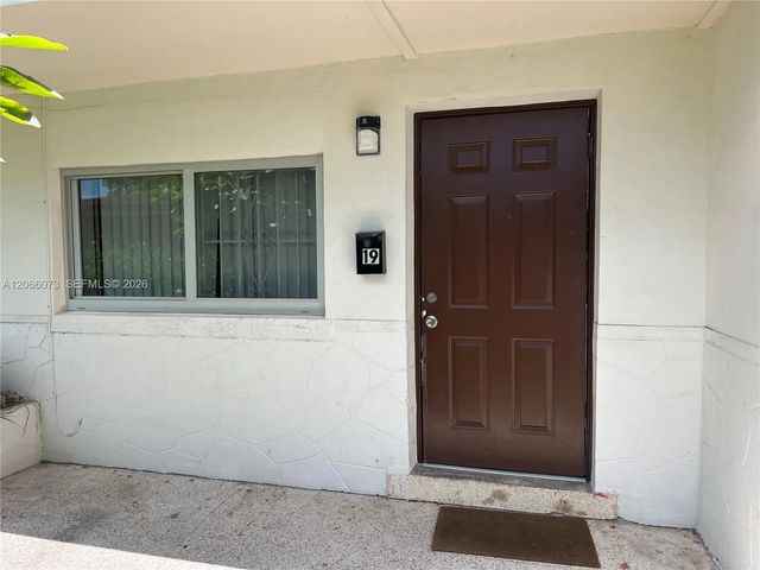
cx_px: 380
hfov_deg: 67.3
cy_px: 285
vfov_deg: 53.1
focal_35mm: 26
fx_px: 571
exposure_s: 1/1597
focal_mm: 5.7
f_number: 1.5
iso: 50
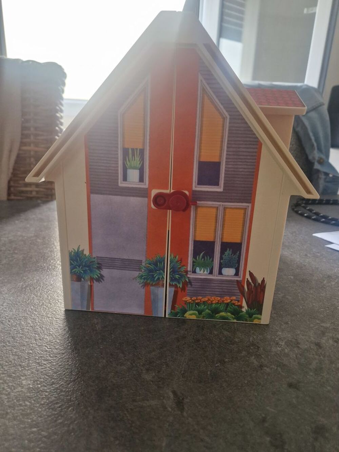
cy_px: 226
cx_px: 170
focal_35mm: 23
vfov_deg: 73.9
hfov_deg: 58.9
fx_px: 300
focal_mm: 5.4
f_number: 1.8
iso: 400
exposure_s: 1/100
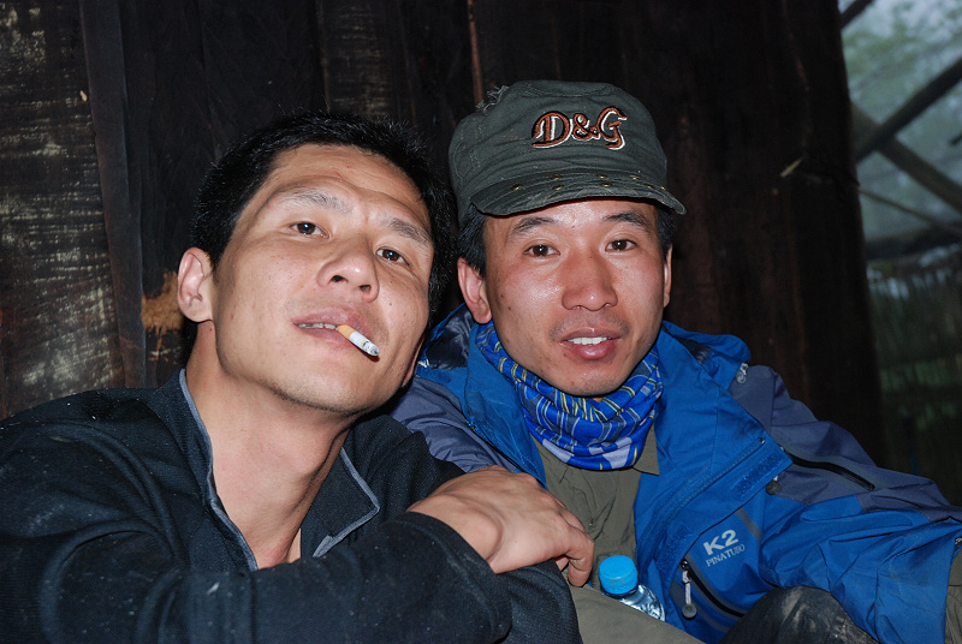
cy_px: 322
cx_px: 481
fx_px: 1766
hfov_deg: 30.5
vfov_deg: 20.7
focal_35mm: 66
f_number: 5.6
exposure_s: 1/60
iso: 500
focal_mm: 44
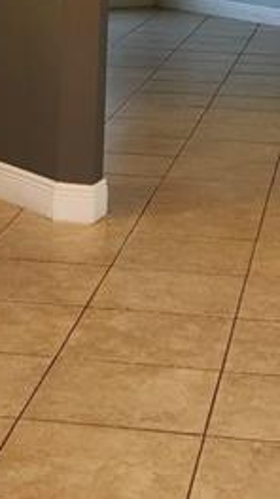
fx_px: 1509
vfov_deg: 18.2
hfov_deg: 10.6
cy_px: -40
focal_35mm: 114
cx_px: 163
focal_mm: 5.4
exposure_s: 1/120
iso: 64
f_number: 1.8
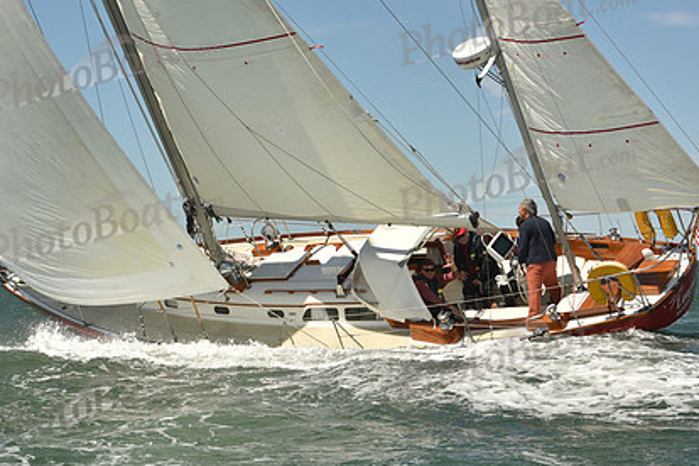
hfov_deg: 20.8
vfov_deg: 14.0
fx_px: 1903
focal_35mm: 98
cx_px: 312
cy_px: 290
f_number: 11
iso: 320
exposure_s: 1/800
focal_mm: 70
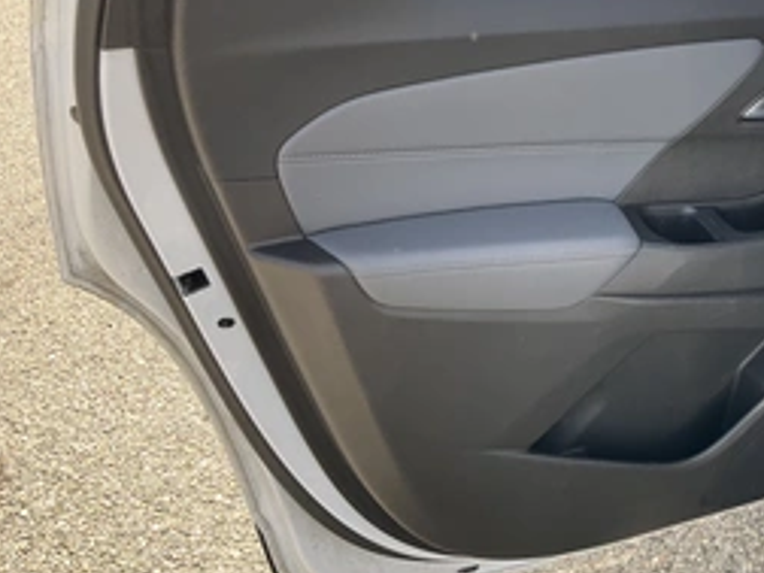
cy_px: 246
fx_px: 1015
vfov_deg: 31.5
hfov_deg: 39.8
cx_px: 600
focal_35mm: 46
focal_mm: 3
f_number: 1.8
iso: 20
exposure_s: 1/205
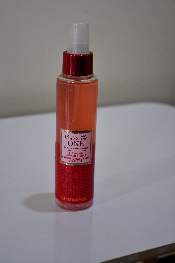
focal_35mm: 67
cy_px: 132
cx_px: 88
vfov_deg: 30.1
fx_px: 488
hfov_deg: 20.3
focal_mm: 45
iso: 1600
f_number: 4.5
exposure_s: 1/125
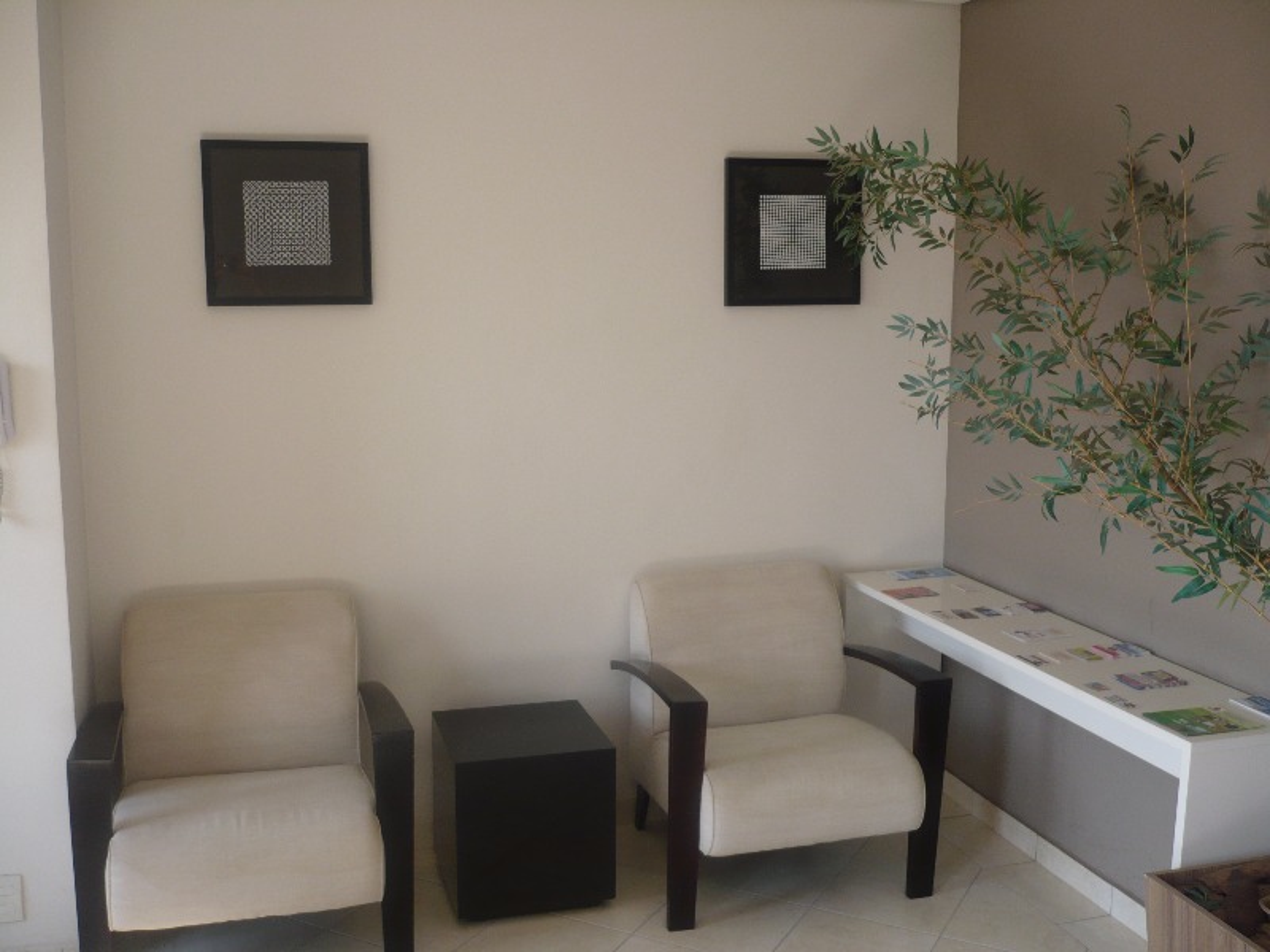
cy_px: 476
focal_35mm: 35
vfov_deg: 40.7
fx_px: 1284
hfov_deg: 52.6
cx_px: 635
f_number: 2.8
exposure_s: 1/160
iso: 100
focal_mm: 5.8
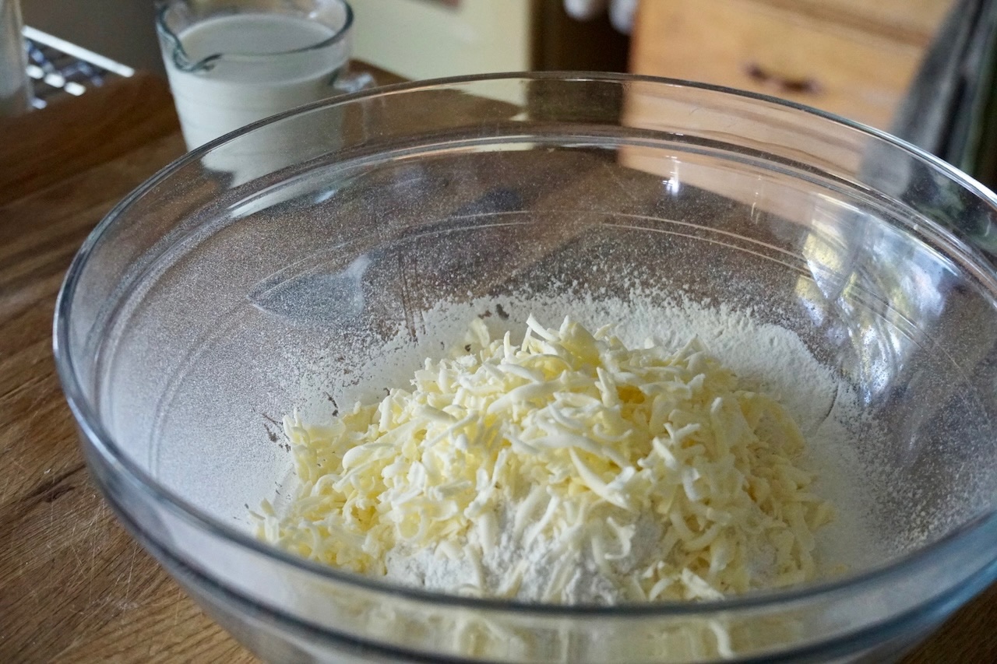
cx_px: 498
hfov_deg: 35.9
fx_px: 1537
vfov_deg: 24.4
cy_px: 332
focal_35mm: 56
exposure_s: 1/160
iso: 5000
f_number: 4.5
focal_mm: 37
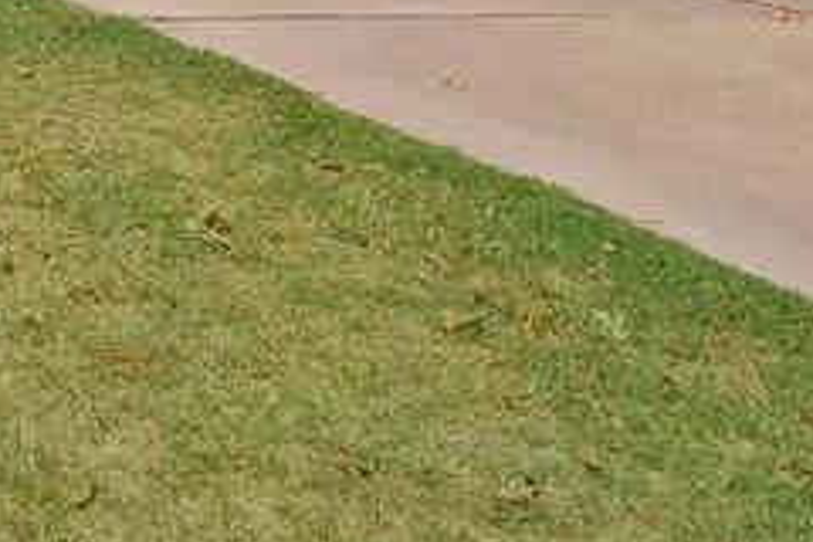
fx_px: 2123
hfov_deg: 17.3
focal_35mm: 94
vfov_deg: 13.0
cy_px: -484
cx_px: -691
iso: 640
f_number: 9
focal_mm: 22
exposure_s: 1/400
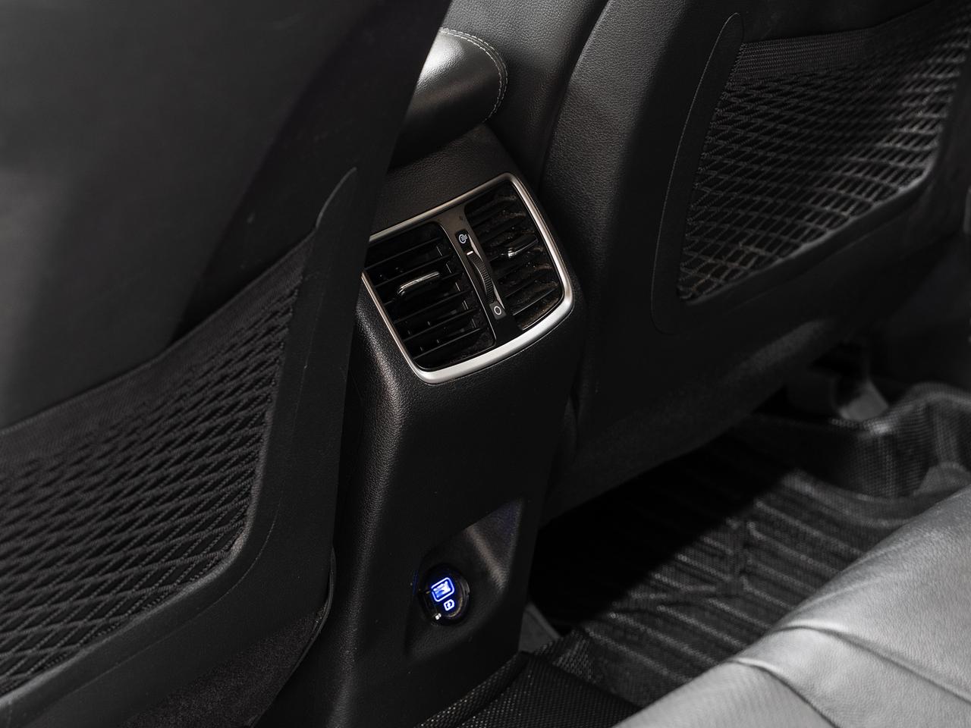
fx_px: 2516
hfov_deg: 21.8
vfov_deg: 16.5
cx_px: 452
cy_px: 351
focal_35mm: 90
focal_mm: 62.7
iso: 100
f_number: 5.6
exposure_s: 2
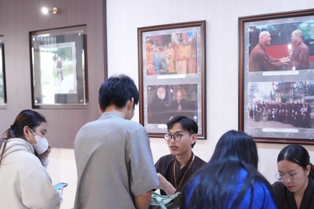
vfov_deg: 25.3
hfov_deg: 37.5
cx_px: 171
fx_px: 462
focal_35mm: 53
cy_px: 148
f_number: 2
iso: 6400
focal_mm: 37
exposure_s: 1/320
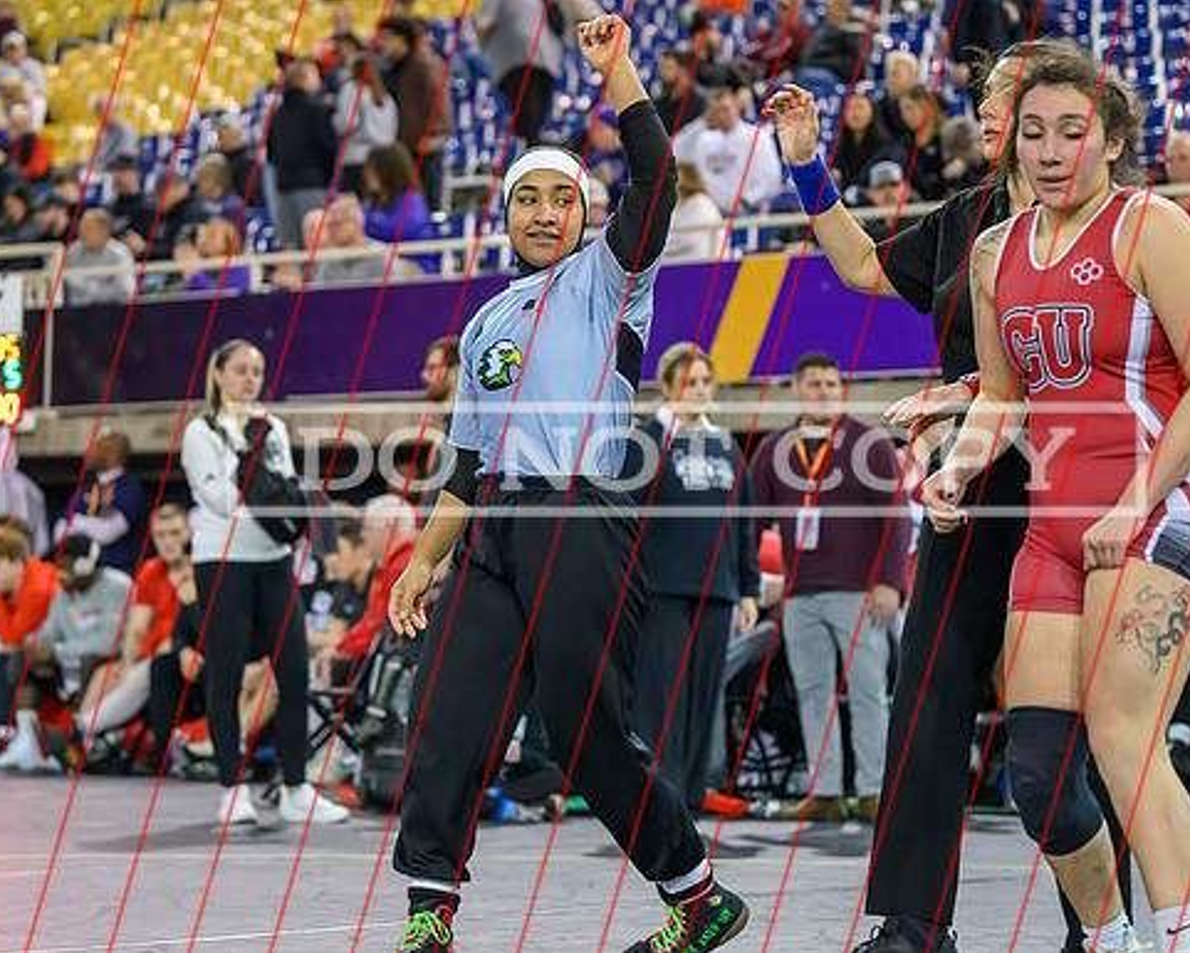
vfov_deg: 14.5
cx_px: 574
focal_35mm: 106
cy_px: 402
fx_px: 3734
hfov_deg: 18.1
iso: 8000
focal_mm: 81
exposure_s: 1/800
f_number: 2.8
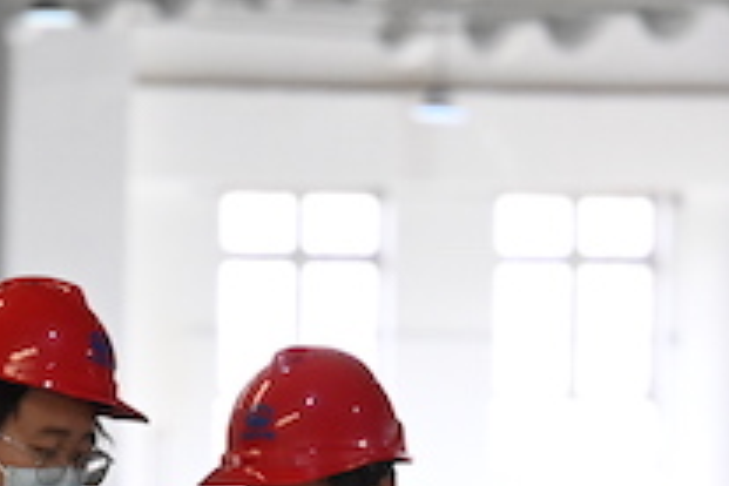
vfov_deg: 1.4
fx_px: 19519
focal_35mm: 964
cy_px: 956
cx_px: 113
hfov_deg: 2.1
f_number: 6.3
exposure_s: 1/125
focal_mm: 200
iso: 3600
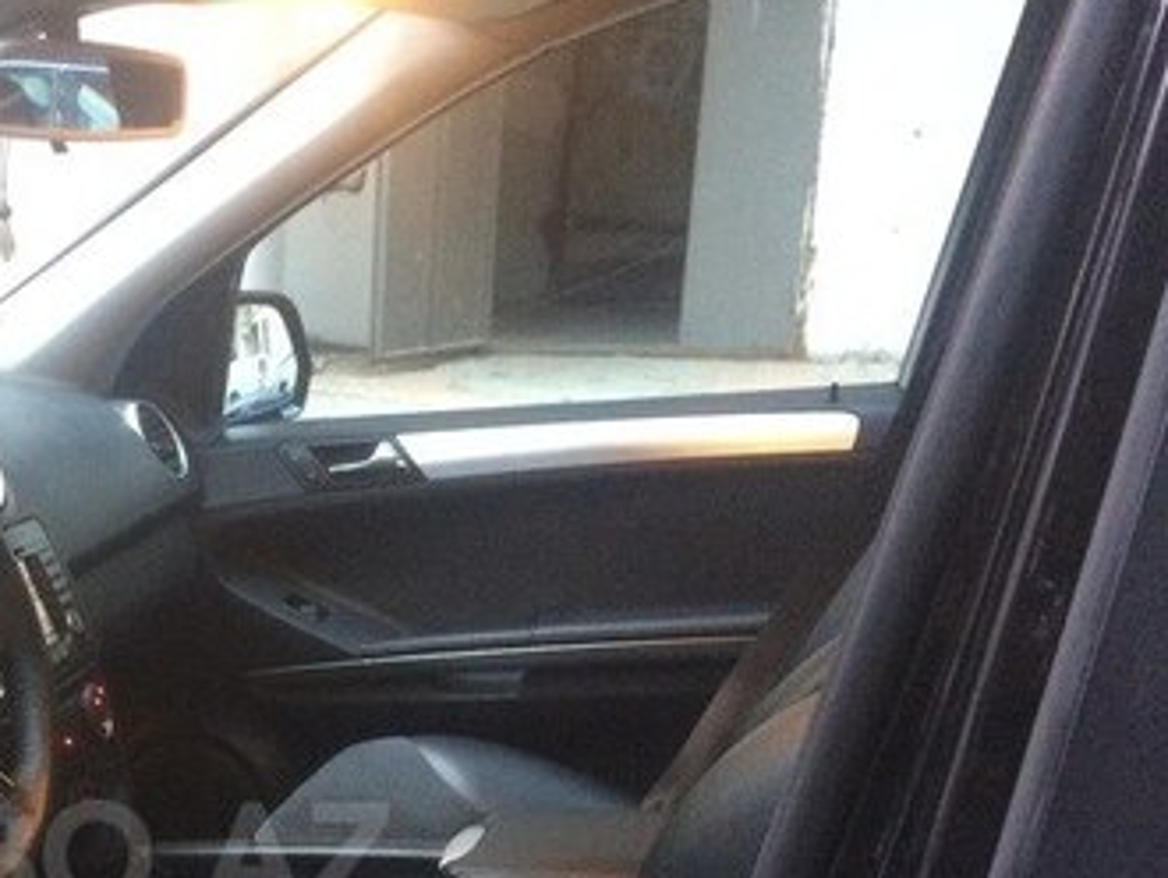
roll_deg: +1.6
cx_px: 28
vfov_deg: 24.3
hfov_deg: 31.0
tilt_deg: -20.8
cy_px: 855
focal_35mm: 58
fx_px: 1958
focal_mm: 4.15
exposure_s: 1/33
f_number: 2.2
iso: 320
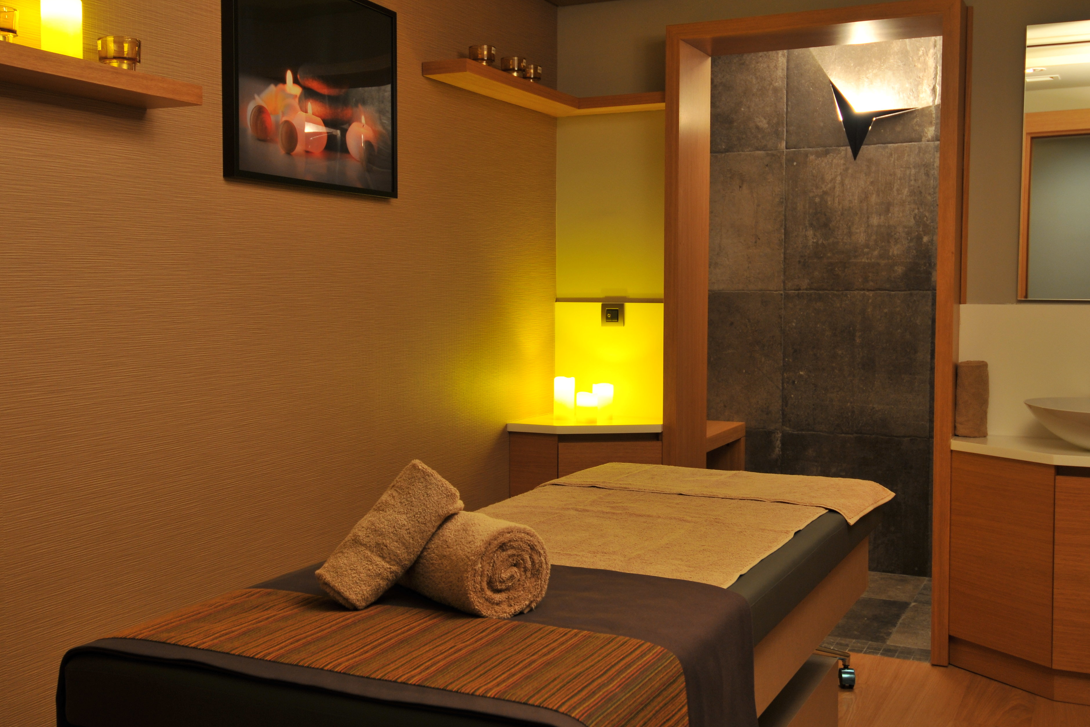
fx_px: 1241
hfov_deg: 47.4
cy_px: 342
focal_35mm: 41
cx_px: 505
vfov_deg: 32.6
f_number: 5.6
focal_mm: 24
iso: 200
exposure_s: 3
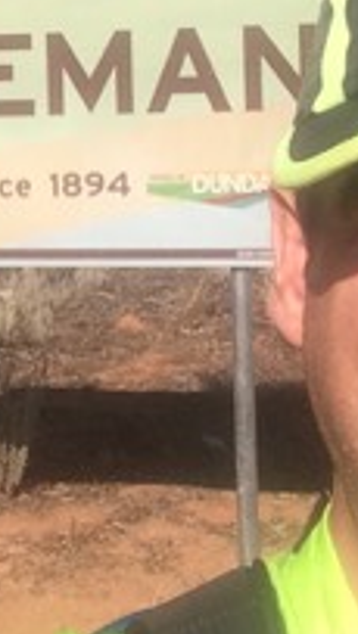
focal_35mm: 86
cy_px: 53
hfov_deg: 13.9
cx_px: 16
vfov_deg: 24.0
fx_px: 1449
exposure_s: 1/1779
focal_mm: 2.15
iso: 50
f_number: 2.4
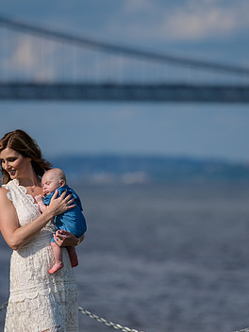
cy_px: 171
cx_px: 144
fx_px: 3040
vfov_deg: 6.3
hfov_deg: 4.7
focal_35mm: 317
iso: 200
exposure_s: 1/6400
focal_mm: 200
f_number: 3.2
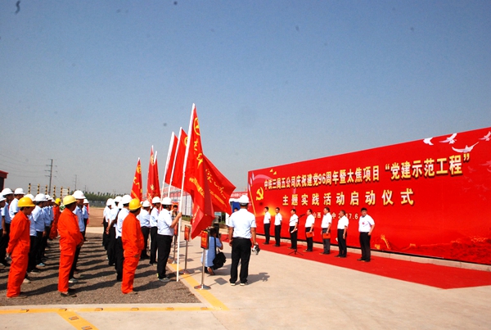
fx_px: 410
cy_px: 165
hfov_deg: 61.8
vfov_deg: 43.8
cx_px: 246
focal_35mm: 30
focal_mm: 20
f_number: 14
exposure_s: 1/800
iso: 800
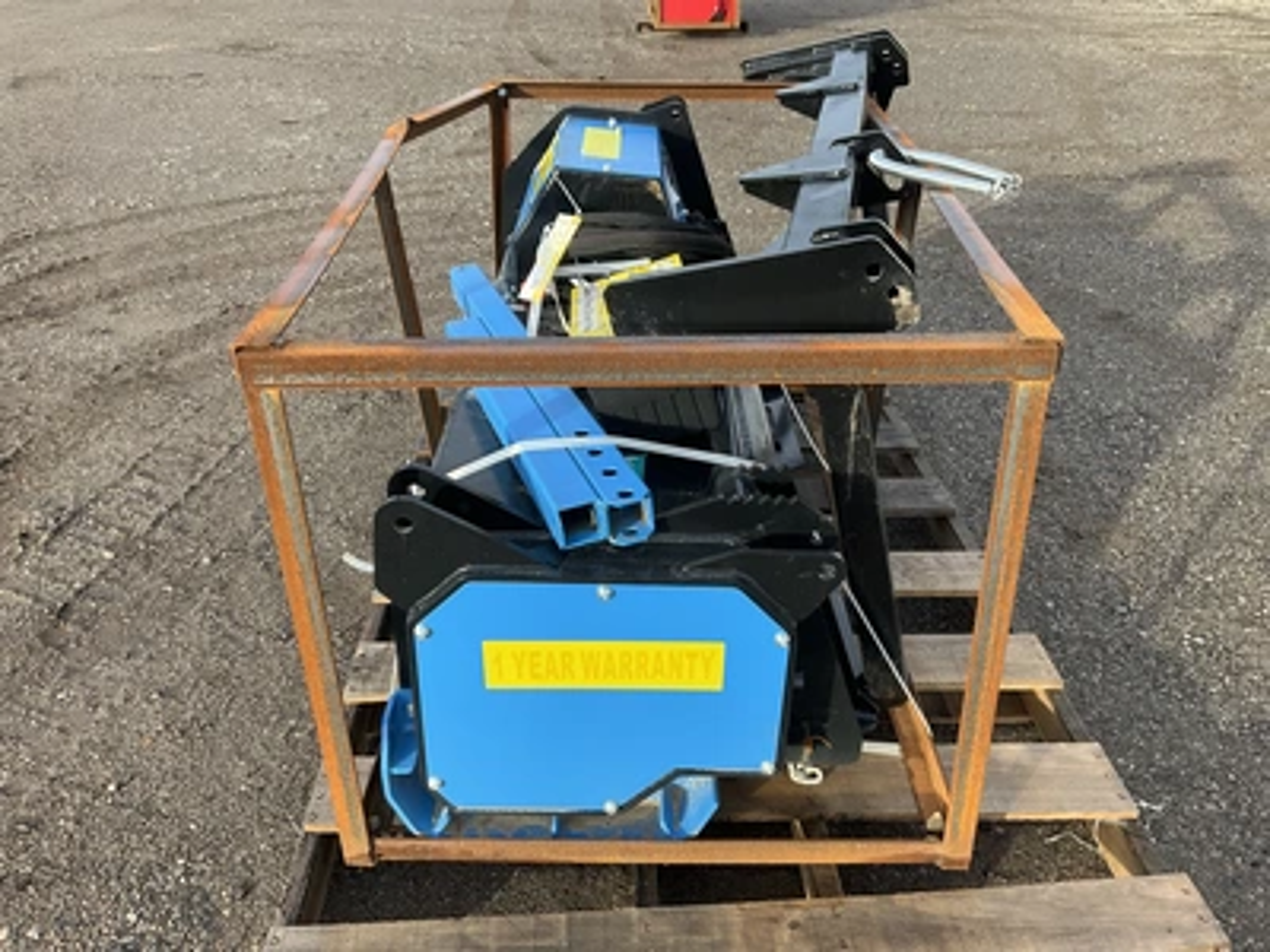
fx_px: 1064
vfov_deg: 48.2
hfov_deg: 61.7
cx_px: 635
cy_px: 476
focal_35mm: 29
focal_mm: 3
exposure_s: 1/348
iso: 25
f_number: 1.8
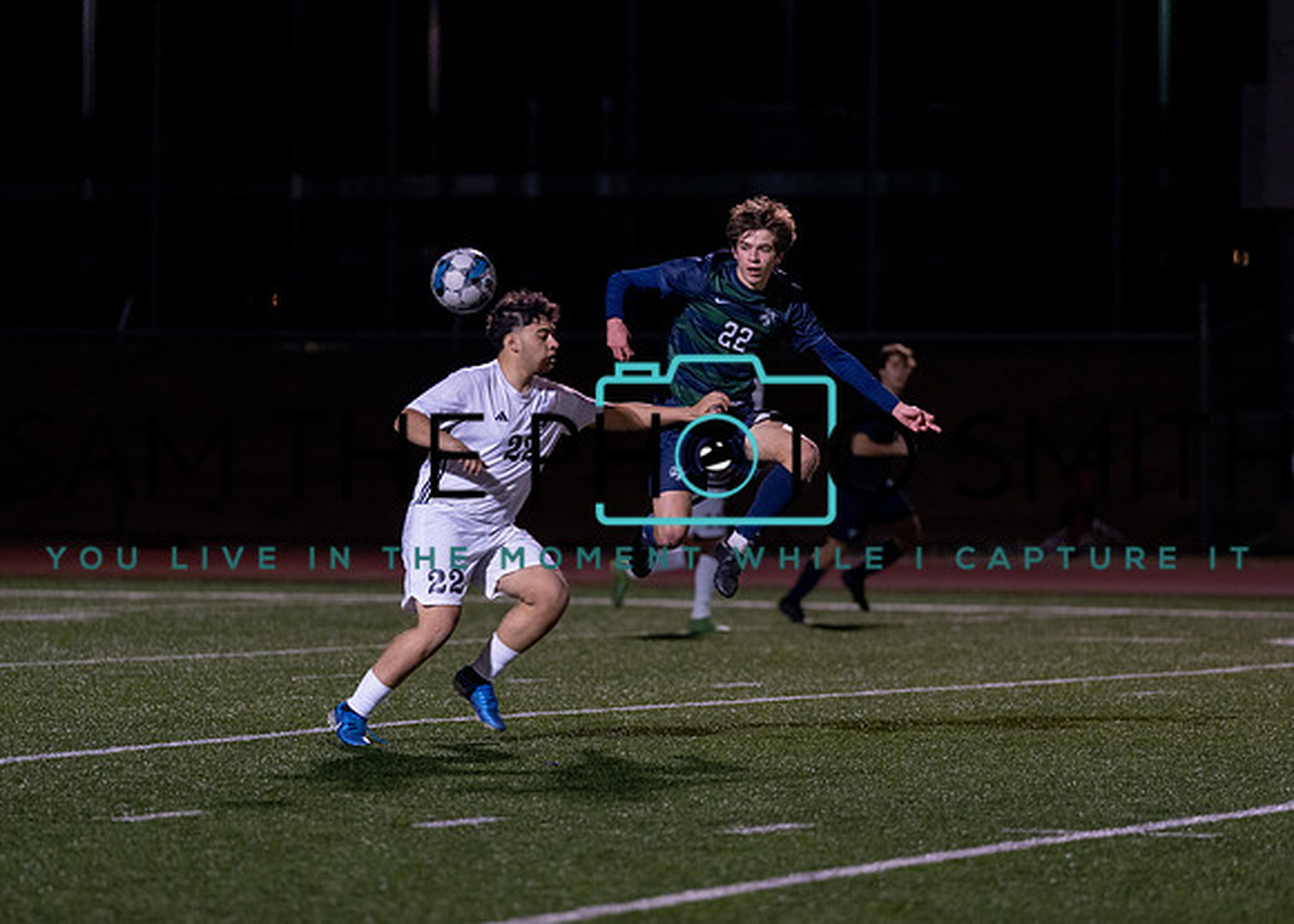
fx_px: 9474
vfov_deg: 5.6
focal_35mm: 258
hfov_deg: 7.8
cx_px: 662
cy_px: 497
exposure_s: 1/1000
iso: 2500
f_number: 2.8
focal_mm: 200
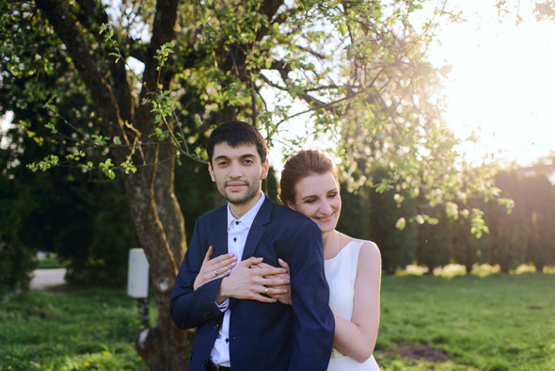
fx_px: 540
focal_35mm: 35
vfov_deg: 37.9
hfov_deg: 54.4
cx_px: 278
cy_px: 186
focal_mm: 35
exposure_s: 1/1000
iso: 100
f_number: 2.2
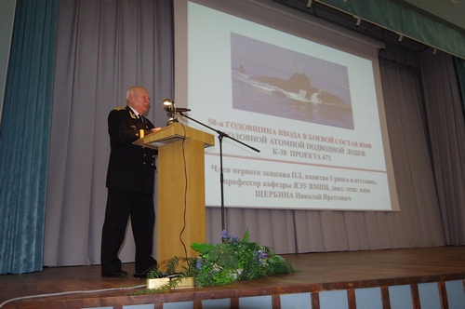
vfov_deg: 46.3
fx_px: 361
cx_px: 232
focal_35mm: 28
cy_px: 154
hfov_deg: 65.5
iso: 3200
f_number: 4
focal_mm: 19
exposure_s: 1/45
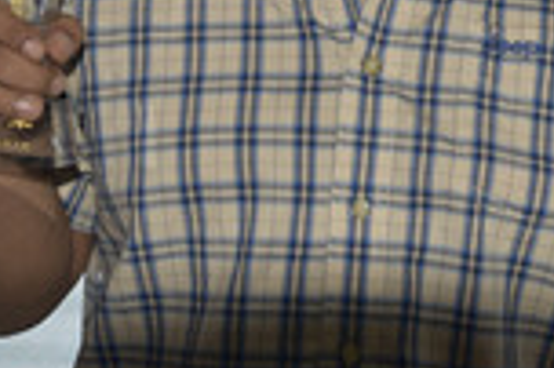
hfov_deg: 13.0
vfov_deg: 8.4
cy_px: -251
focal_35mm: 158
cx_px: 346
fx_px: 2429
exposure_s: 1/125
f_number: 5.6
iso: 125
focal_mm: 40
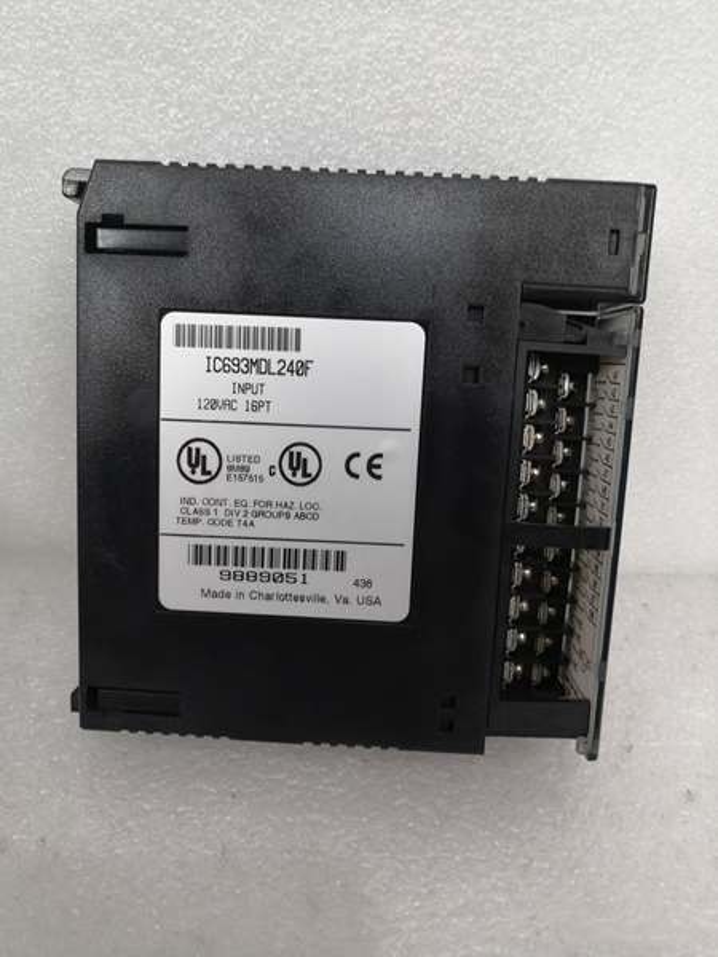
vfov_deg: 65.3
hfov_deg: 51.4
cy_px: 478
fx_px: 747
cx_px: 359
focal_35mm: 27
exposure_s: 1/33.3
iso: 200
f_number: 1.8
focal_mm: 3.95
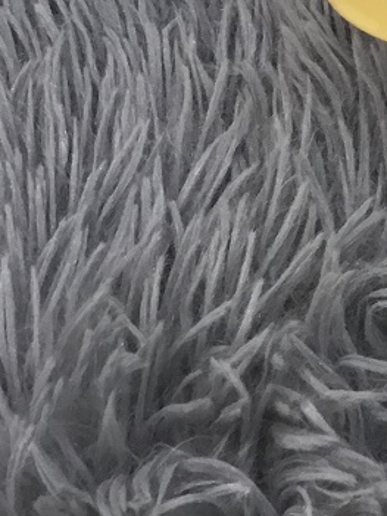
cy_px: -363
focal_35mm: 106
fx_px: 1581
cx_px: 597
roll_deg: -1.2
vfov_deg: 16.2
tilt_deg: -36.7
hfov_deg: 13.1
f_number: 2.4
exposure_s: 1/33
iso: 80
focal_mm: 3.3
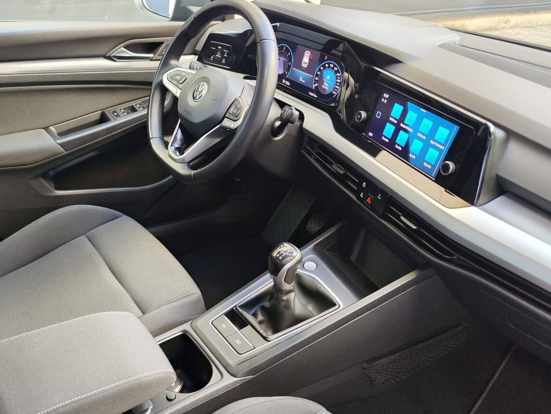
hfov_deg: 55.6
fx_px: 509
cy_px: 246
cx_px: 181
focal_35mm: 32
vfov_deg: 44.0
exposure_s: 1/88.9
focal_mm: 7.01
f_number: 1.69
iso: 334
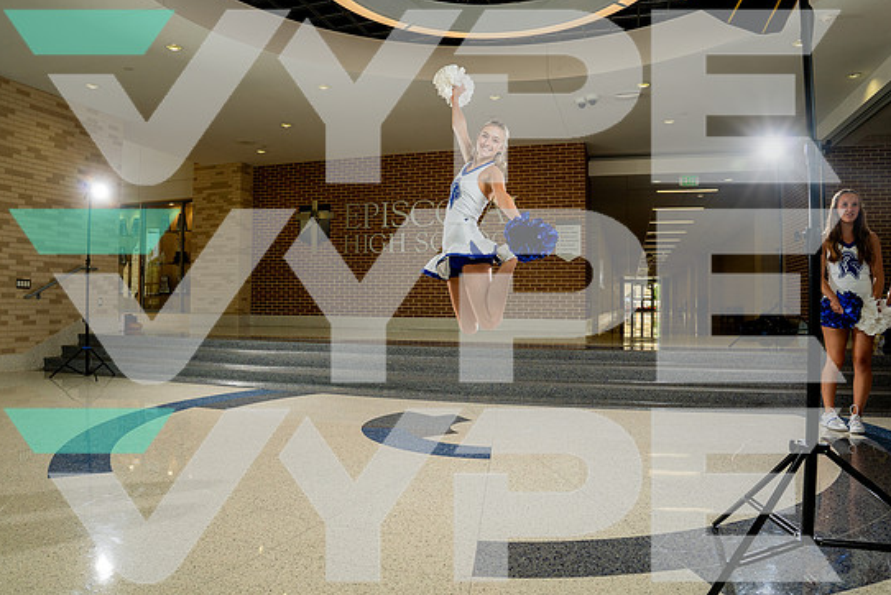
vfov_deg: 53.2
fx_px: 594
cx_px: 422
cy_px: 295
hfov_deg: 73.7
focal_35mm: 24
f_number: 5.6
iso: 250
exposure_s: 1/250
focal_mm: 21
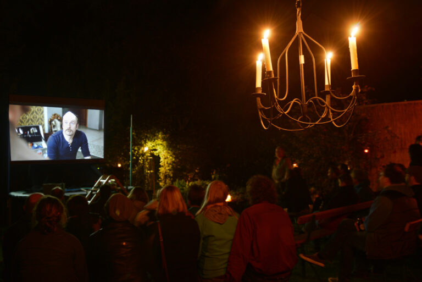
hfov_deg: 58.7
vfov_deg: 41.2
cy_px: 141
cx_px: 211
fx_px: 375
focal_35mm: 32
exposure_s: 1/2.5
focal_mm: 32
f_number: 6.3
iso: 2000
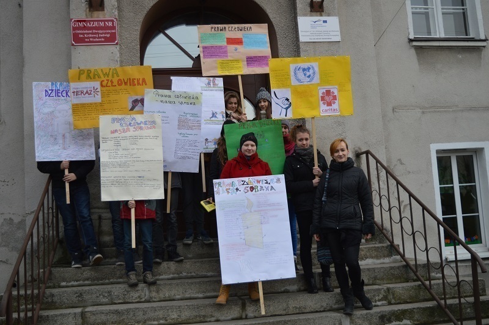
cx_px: 244
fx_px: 570
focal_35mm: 42
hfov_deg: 46.5
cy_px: 162
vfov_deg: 31.8
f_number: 4.2
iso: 400
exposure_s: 1/800
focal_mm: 28
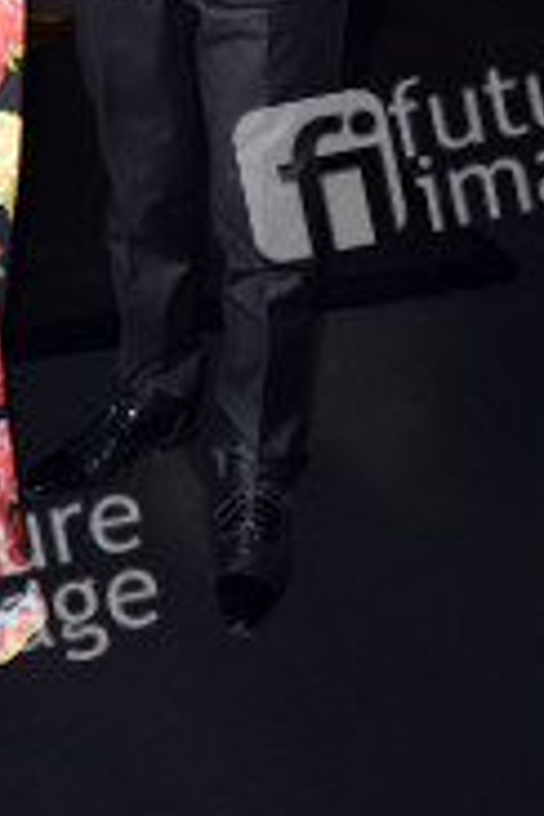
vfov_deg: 26.7
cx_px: 58
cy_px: -67
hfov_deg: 19.1
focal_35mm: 70
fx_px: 1587
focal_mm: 32
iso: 1250
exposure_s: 1/200
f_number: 6.3
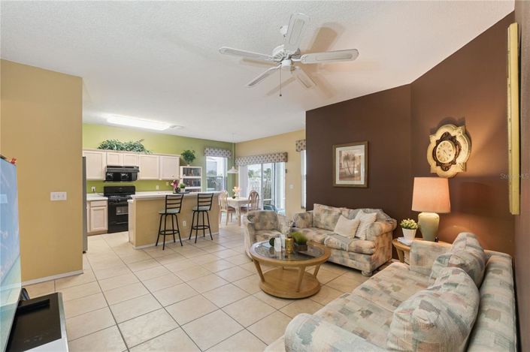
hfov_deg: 100.4
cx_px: 265
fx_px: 221
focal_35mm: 15
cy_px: 176
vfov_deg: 77.2
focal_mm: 10
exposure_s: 1/4
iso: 400
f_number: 8
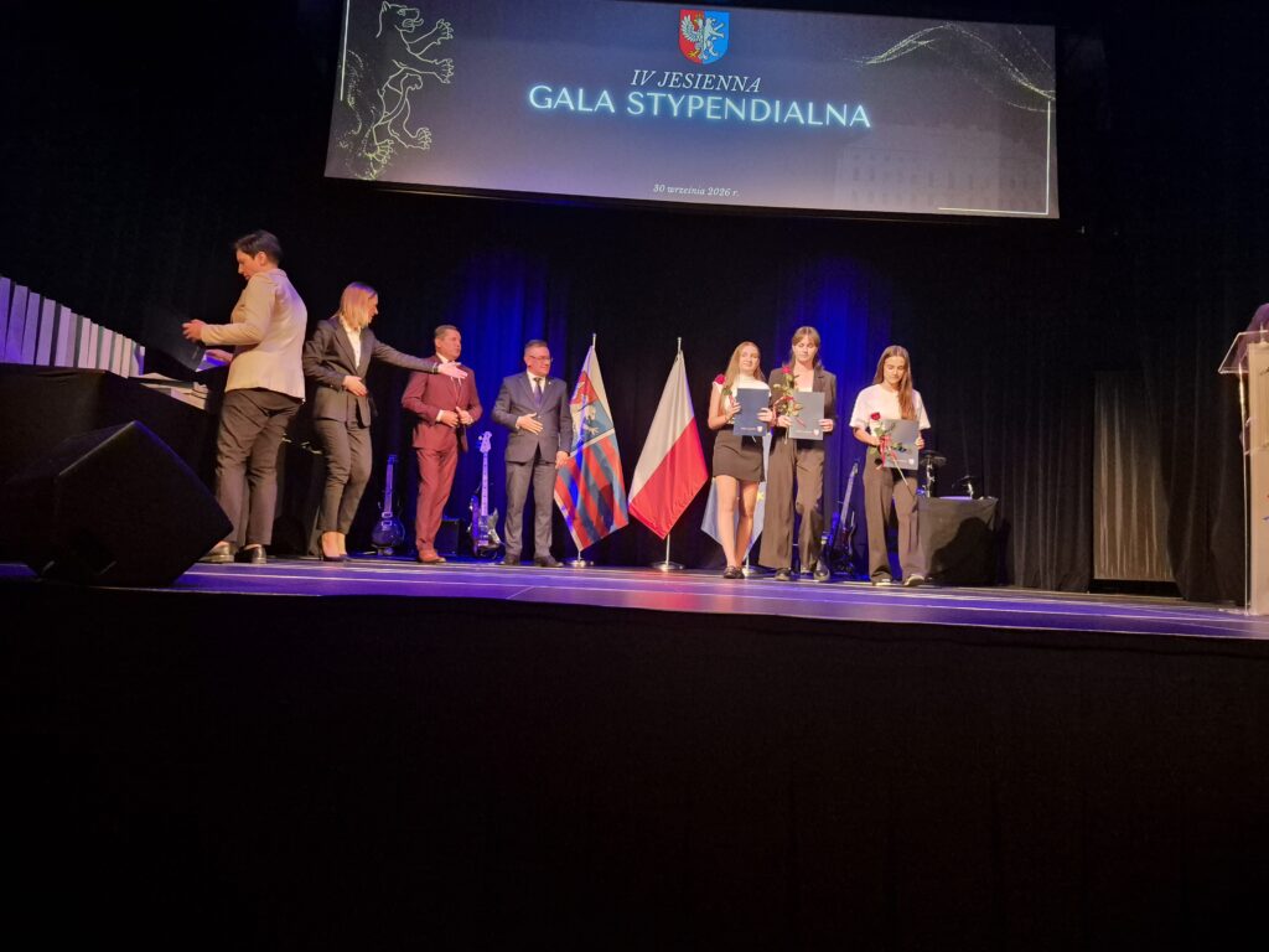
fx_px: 843
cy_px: 476
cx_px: 634
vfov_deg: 58.9
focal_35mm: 23
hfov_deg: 73.9
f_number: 1.8
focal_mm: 5.4
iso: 2000
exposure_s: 1/100
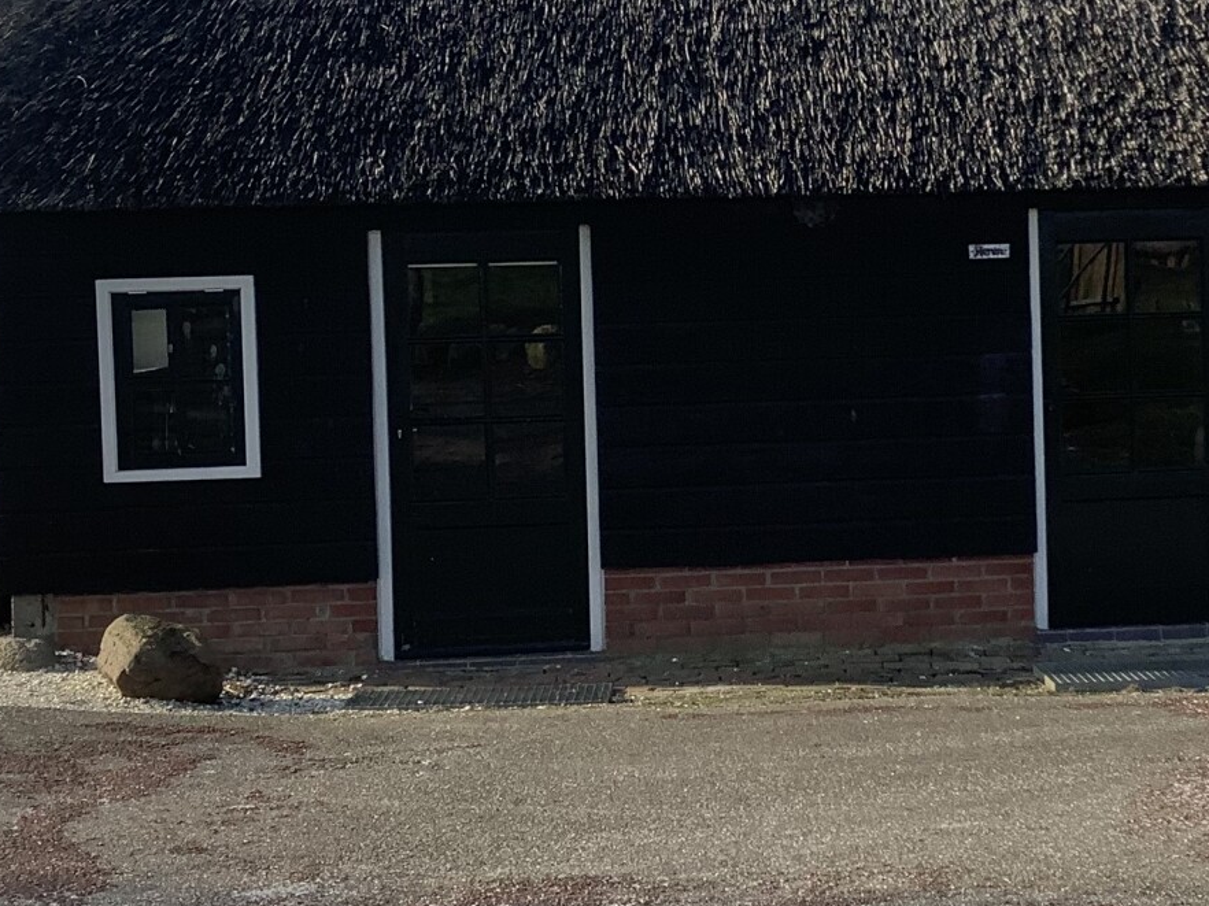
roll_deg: +2.1
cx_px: 925
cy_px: 304
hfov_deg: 26.6
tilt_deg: -1.9
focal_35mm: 72
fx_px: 2514
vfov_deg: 20.4
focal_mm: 3.3
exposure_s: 1/947
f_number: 2.4
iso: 25
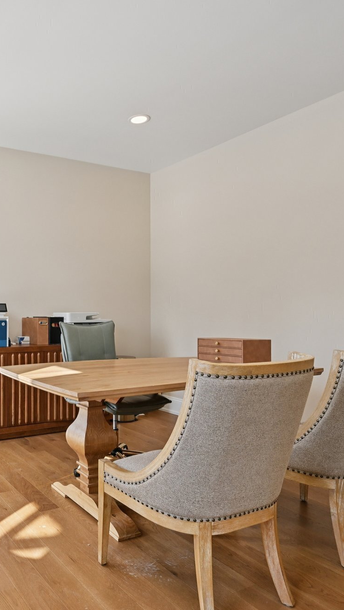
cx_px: 31
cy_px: 312
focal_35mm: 26
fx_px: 421
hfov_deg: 40.8
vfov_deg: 71.9
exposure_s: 1/320
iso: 400
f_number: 8
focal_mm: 16
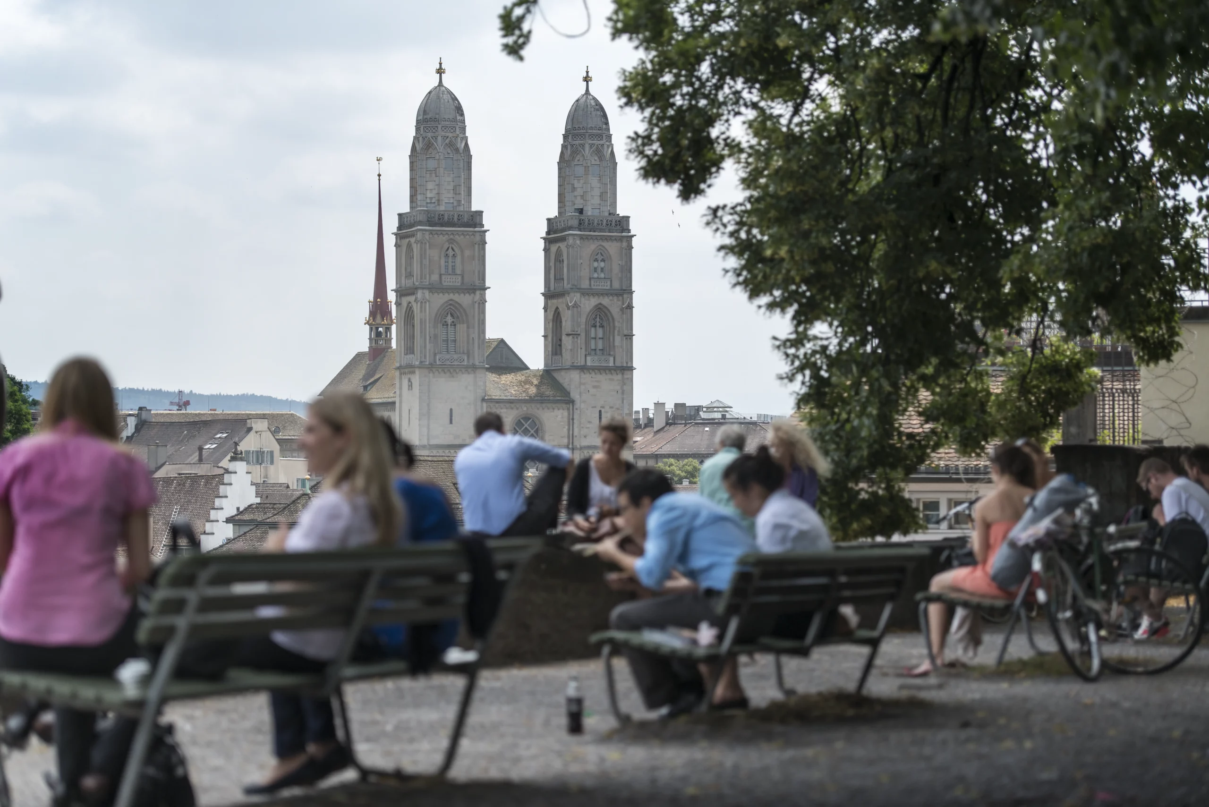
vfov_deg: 14.4
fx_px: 3192
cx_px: 604
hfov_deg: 21.5
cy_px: 404
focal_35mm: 95
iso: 160
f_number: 2.8
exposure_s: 1/2000
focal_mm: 95
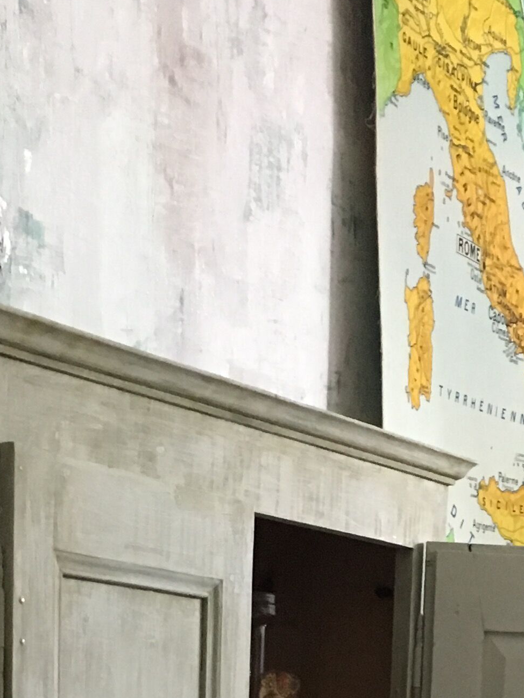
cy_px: 1016
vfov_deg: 19.3
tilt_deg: -8.3
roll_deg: -1.3
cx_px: 345
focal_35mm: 90
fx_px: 1817
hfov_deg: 16.4
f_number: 2.2
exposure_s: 1/20
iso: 200
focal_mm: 4.15
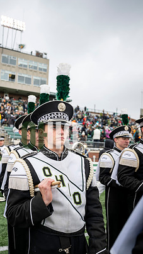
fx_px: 189
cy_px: 139
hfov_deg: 41.0
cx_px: 50
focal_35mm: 28
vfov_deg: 67.8
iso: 160
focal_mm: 24
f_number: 2.8
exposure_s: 1/500
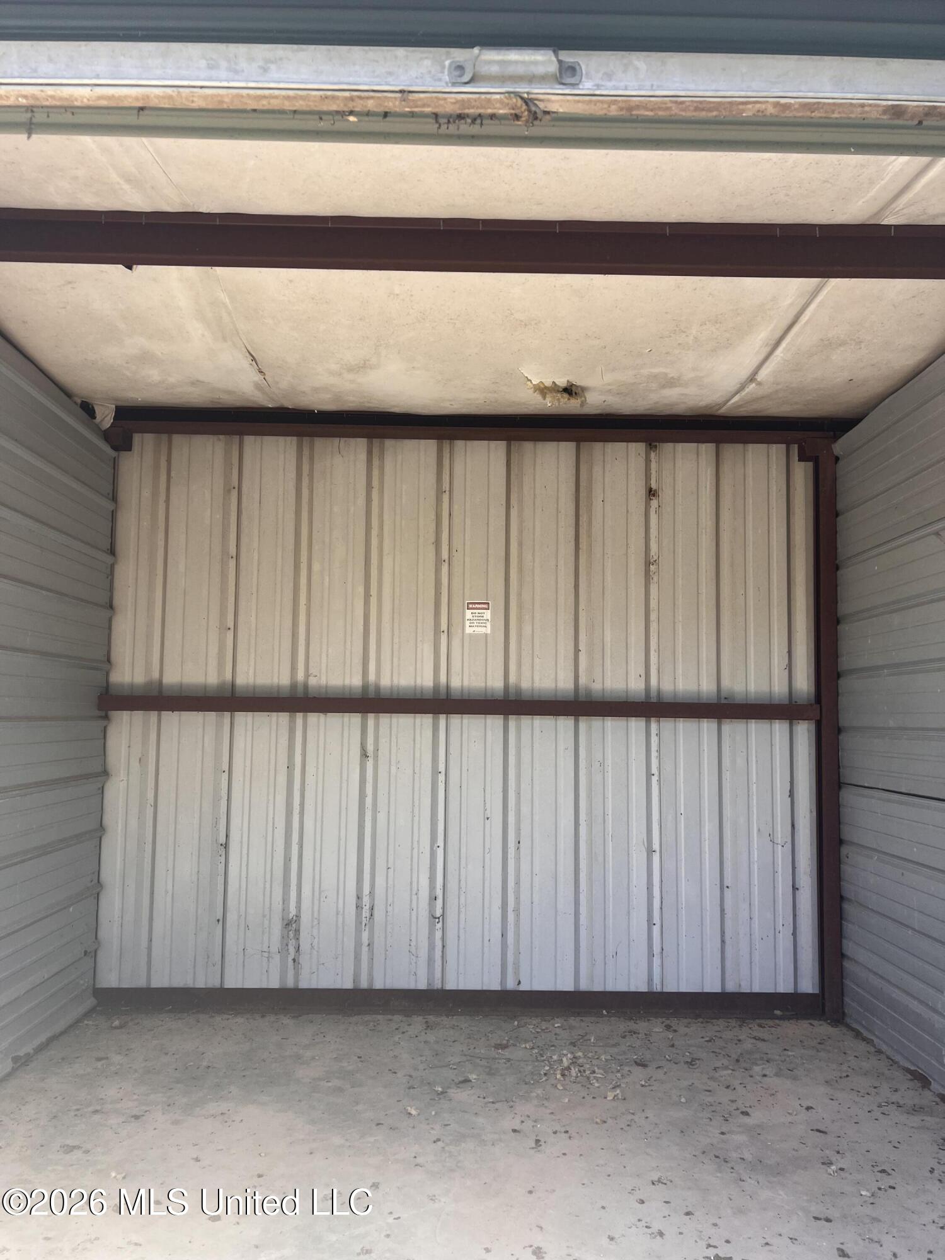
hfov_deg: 53.1
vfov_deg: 67.3
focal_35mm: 26
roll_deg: -1.5
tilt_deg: +4.0
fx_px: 946
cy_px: 630
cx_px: 472
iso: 50
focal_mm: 5.7
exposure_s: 1/473
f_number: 1.5
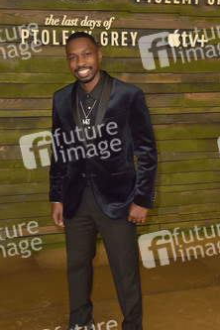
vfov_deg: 36.8
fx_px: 495
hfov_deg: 25.0
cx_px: 100
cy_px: 195
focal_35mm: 54
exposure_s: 1/250
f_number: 7.1
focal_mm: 45
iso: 320
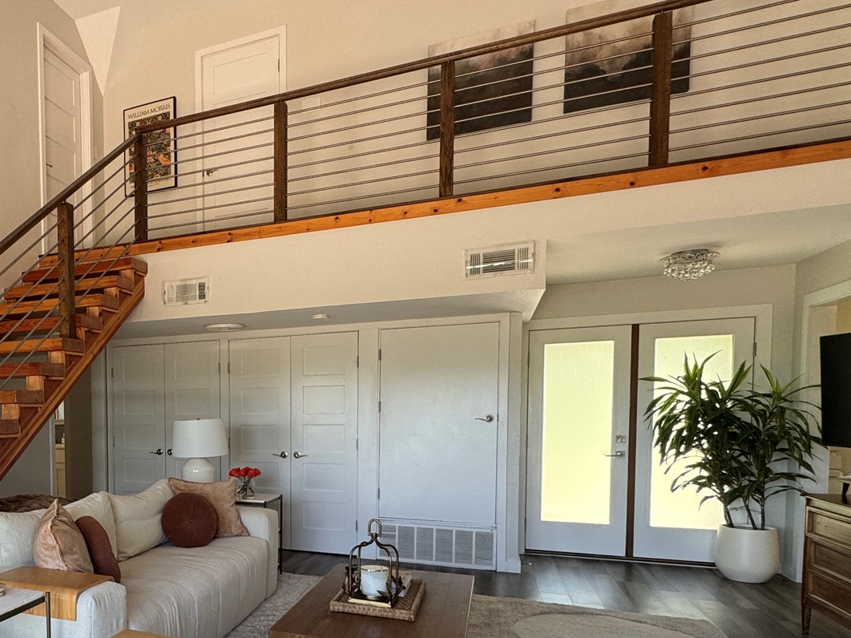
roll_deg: +0.1
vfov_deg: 49.9
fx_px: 664
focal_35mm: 27
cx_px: 136
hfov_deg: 58.7
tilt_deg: -4.0
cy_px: 451
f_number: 2.2
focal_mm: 2.22
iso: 125
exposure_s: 1/99
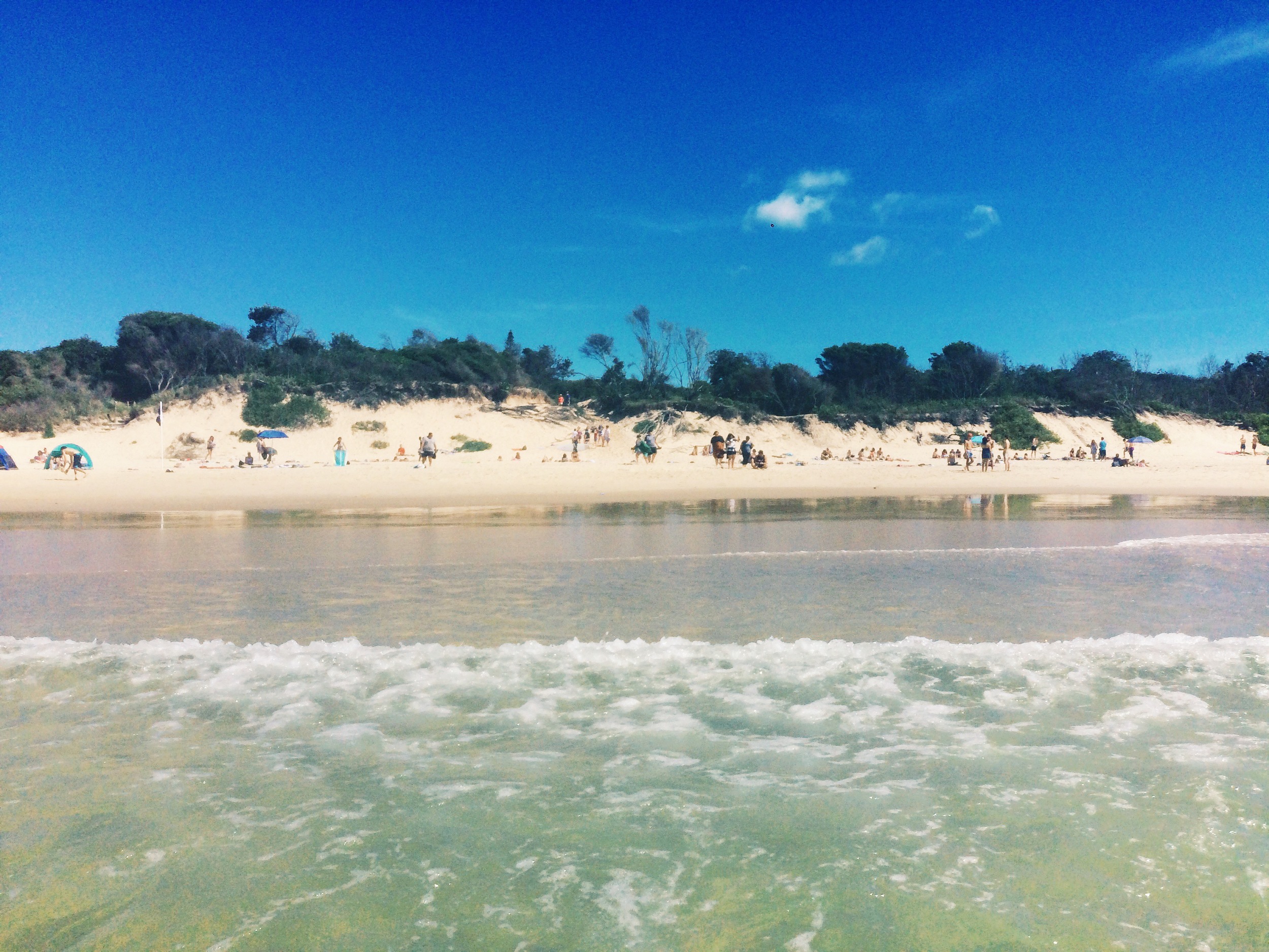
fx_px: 1063
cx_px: 634
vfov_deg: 48.2
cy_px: 476
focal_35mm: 29
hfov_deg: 61.7
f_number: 2.2
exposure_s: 1/2933
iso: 32
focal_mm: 4.15
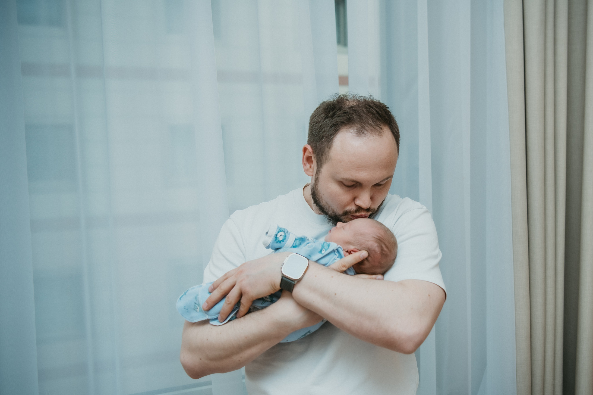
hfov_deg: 44.7
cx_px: 377
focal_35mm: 43
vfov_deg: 31.0
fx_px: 713
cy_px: 220
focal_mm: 34
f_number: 3.2
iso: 125
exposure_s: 1/160
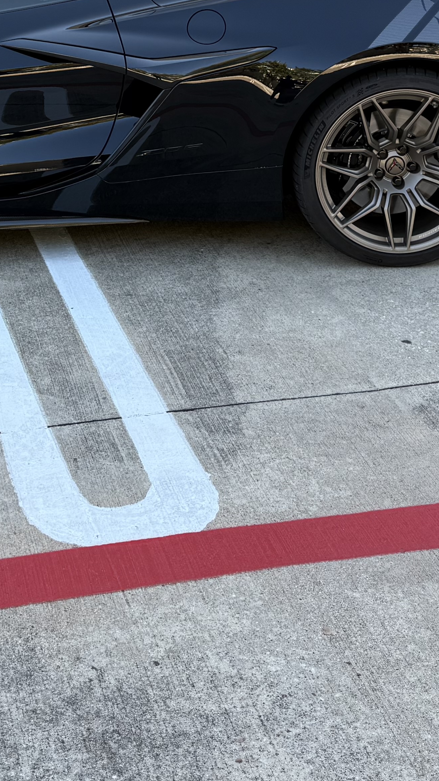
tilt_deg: -12.0
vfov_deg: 31.4
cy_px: 83
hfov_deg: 18.5
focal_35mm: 64
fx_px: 1324
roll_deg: +1.6
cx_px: 38
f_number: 1.78
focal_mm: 6.76
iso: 80
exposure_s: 1/438
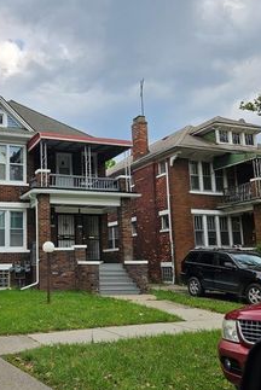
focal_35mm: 37
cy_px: 207
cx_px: 52
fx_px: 401
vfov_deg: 51.8
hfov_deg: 34.9
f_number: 1.8
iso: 25
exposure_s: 1/668
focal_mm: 5.4
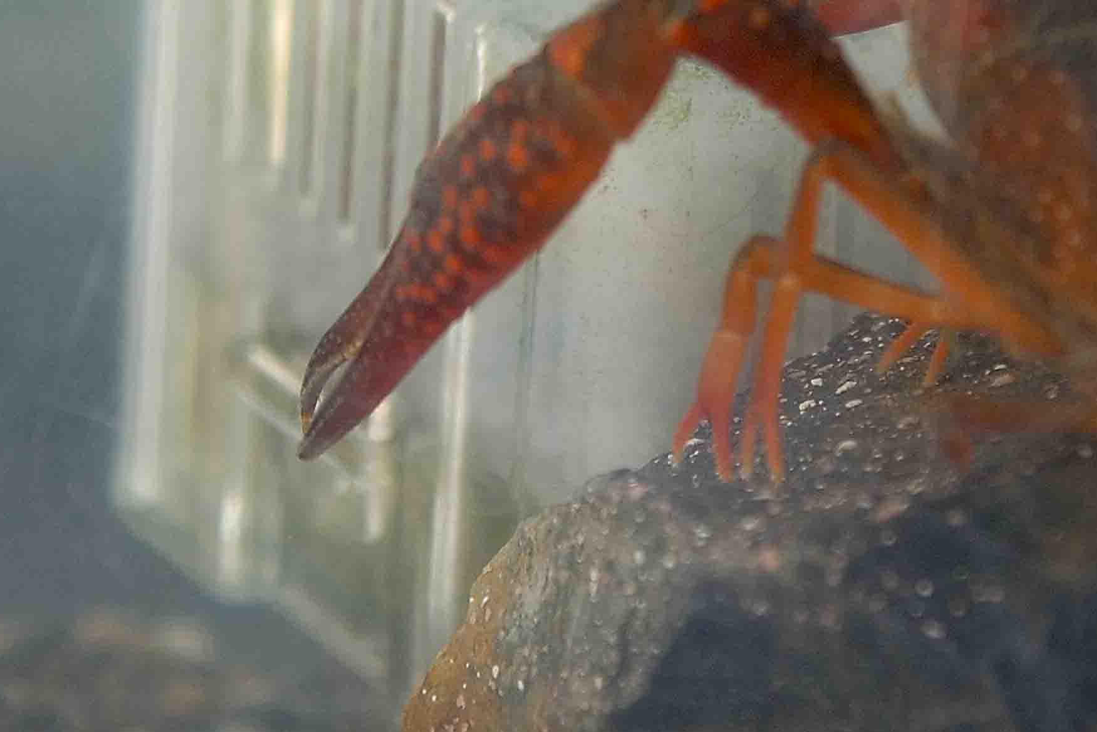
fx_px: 6702
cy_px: 189
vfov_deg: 6.2
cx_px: 628
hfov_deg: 9.4
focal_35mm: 220
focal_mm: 85
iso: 200
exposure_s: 1/15
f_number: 5.6
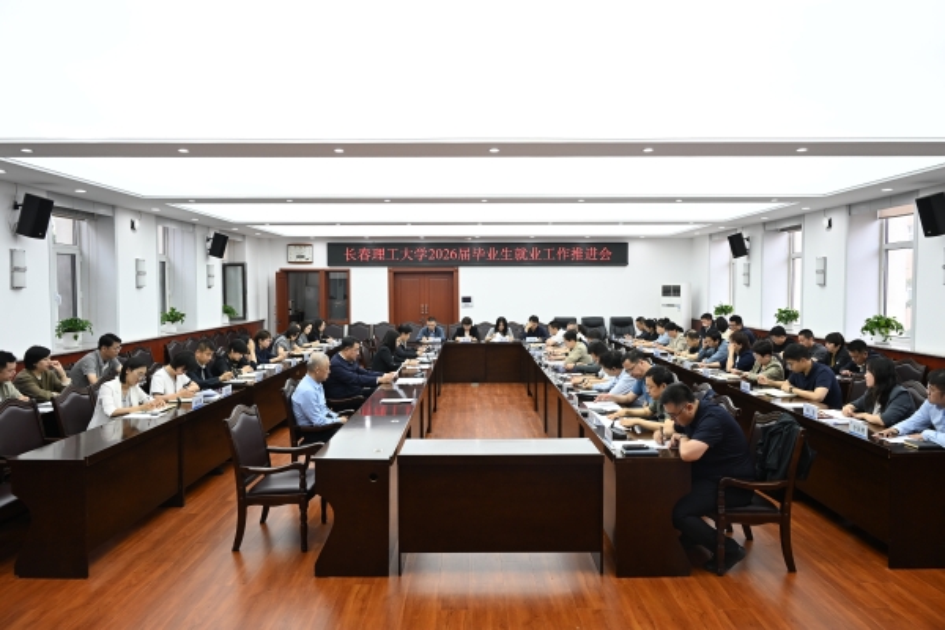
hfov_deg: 73.7
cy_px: 315
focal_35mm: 24
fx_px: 630
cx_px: 472
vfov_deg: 53.1
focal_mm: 24
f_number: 5.6
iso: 500
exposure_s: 1/80
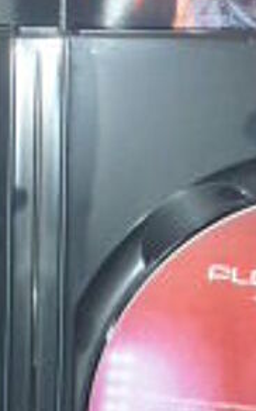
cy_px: 6
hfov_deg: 10.6
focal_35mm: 121
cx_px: -63
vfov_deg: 16.9
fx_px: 1353
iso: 160
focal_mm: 4.1
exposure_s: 1/30
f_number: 3.3
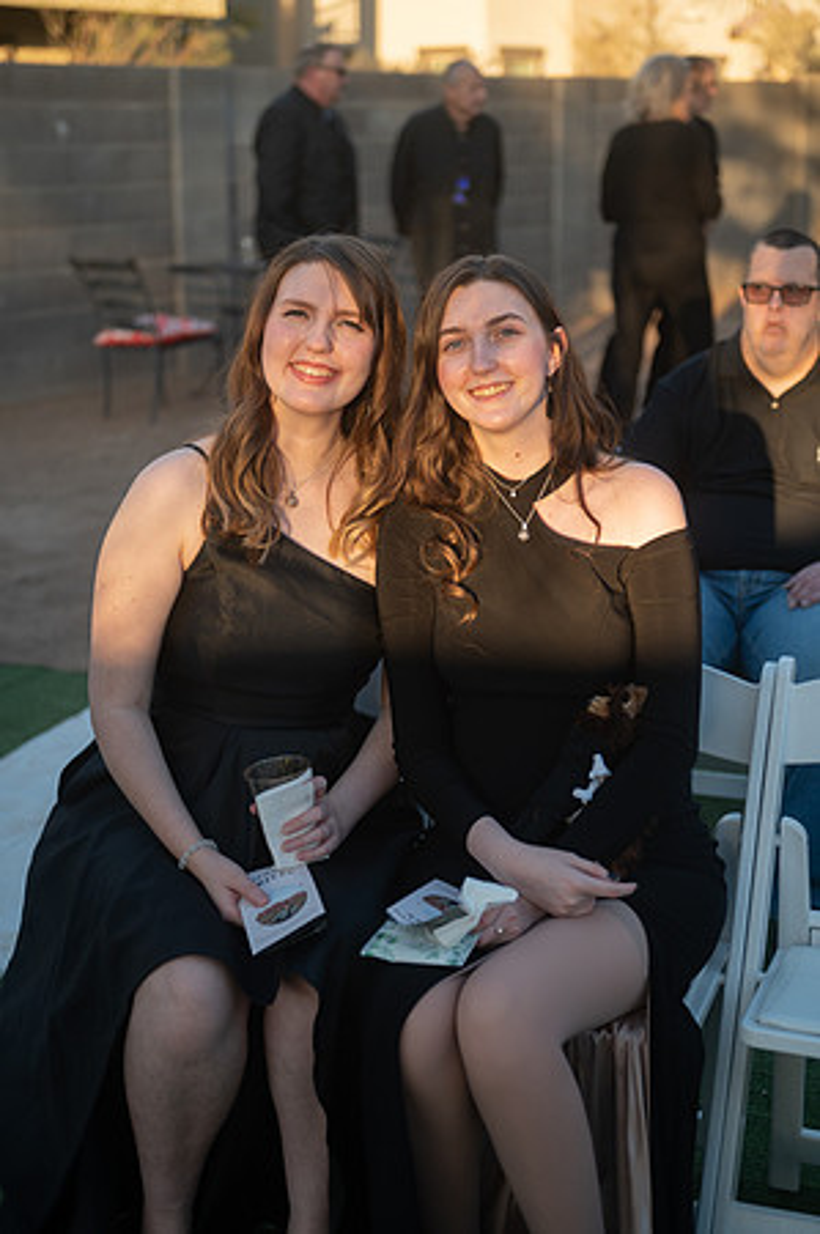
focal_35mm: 55
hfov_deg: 24.6
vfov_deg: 36.3
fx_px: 1883
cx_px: 410
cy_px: 617
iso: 320
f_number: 2.8
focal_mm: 55
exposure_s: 1/1600
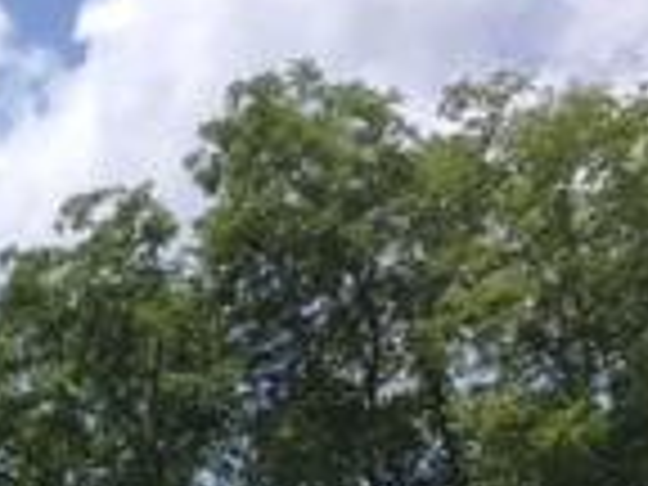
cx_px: -706
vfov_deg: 10.9
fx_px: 2415
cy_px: 806
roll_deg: -0.3
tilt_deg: +4.8
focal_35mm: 129
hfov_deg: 13.0
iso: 25
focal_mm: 4.15
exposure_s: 1/1789
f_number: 2.2
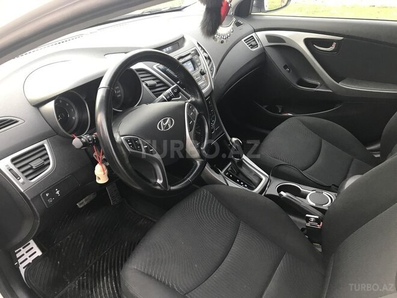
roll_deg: -1.4
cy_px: 149
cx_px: 198
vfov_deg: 49.7
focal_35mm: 28
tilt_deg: -33.9
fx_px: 321
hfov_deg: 63.4
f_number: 1.8
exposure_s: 1/28
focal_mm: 3.99
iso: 40
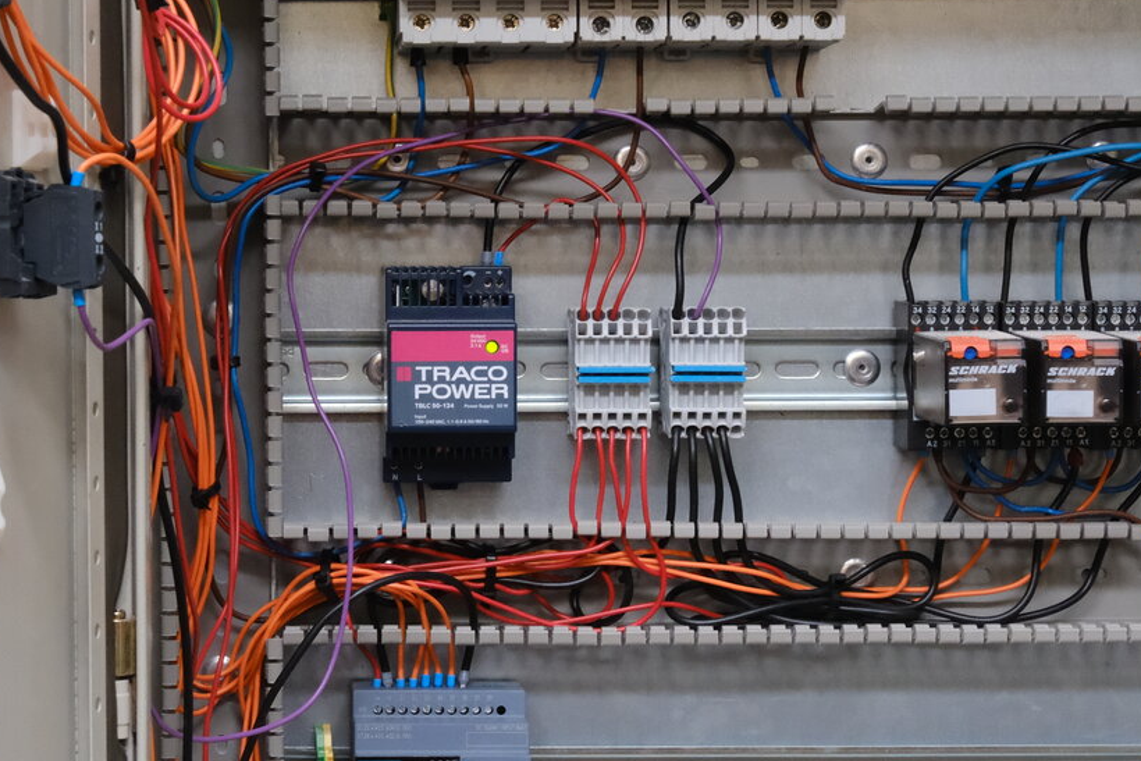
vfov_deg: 14.3
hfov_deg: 21.2
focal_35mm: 96
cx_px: 424
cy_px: 383
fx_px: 3043
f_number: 8
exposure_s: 1/15
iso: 3200
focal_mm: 27.4
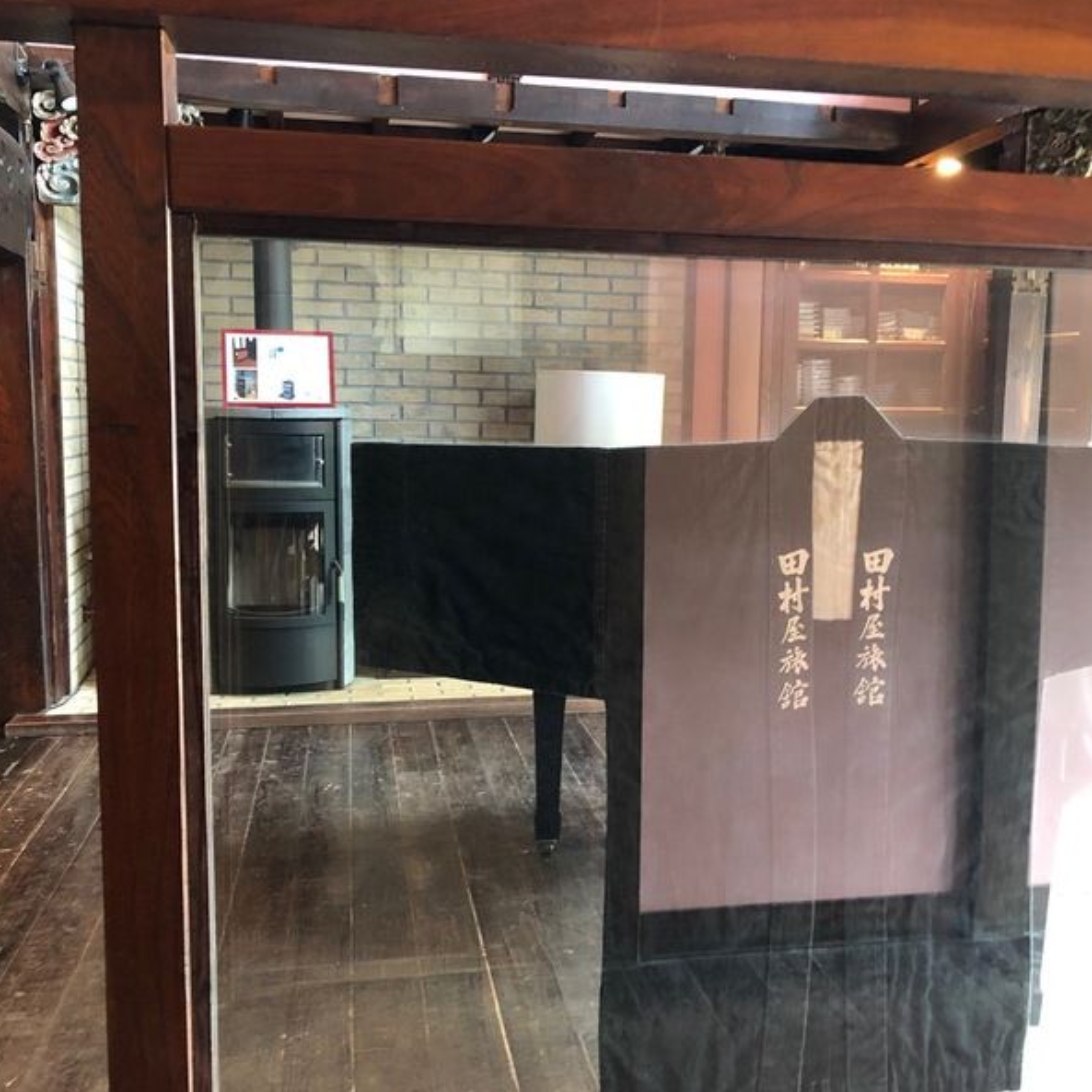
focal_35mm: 34
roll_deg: +0.1
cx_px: 622
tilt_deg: -6.5
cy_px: 535
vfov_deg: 48.4
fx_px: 1213
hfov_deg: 48.3
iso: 80
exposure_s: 1/6
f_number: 1.8
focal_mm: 4
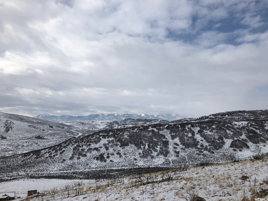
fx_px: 217
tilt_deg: +3.1
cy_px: 100
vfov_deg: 49.7
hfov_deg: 63.4
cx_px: 134
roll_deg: +0.8
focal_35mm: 28
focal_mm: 3.99
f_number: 1.8
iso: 25
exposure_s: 1/4000
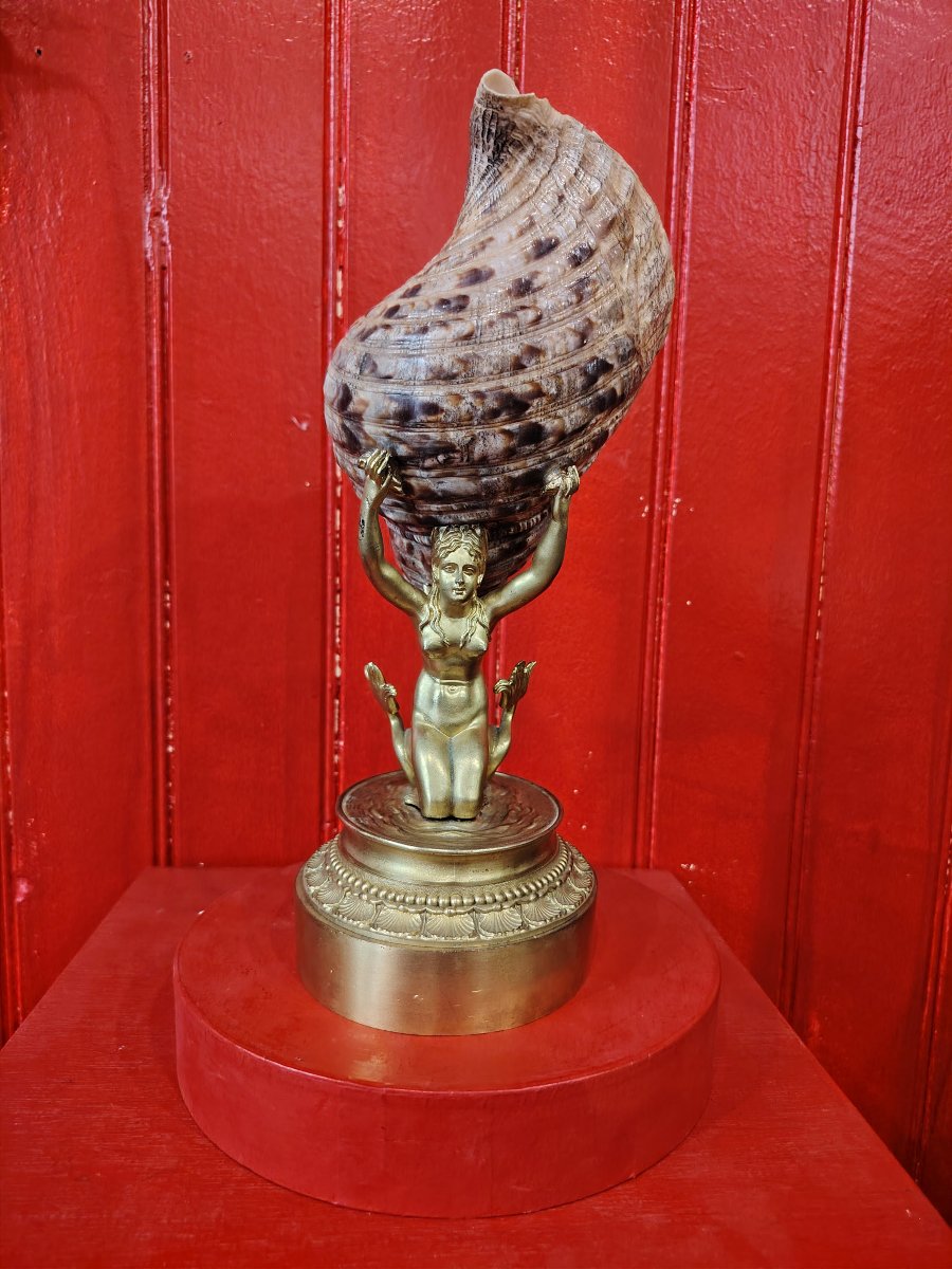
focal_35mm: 24
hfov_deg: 56.8
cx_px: 476
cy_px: 634
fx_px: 880
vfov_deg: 71.6
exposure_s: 1/25
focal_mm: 5.25
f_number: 1.75
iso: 1263
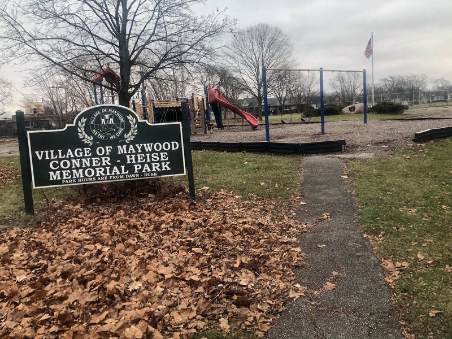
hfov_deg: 63.4
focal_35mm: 28
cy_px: 170
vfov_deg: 49.7
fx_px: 366
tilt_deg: -7.3
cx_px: 226
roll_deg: +4.3
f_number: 1.8
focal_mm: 3.99
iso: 40
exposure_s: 1/120
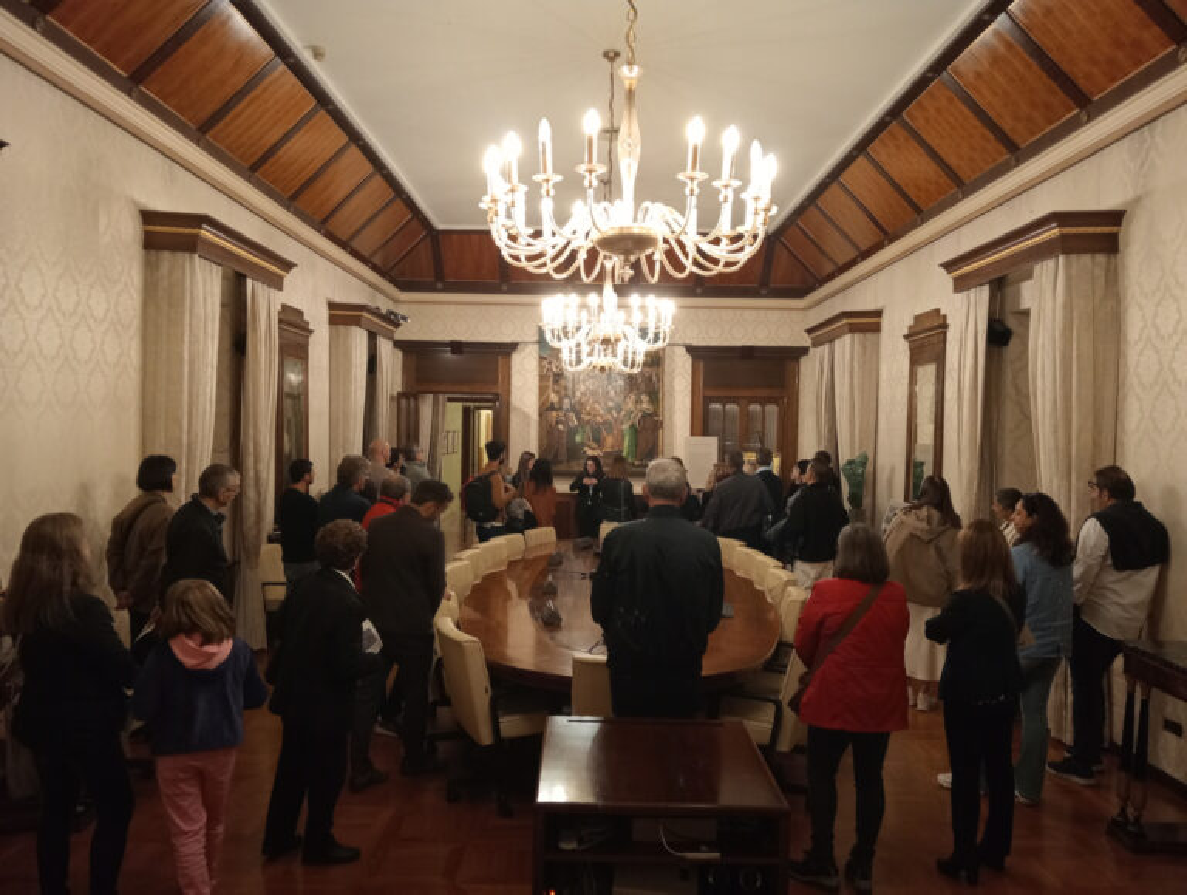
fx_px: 962
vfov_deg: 49.9
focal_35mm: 28
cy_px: 448
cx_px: 594
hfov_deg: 63.3
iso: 519
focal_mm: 3.98
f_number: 1.8
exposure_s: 1/33.3
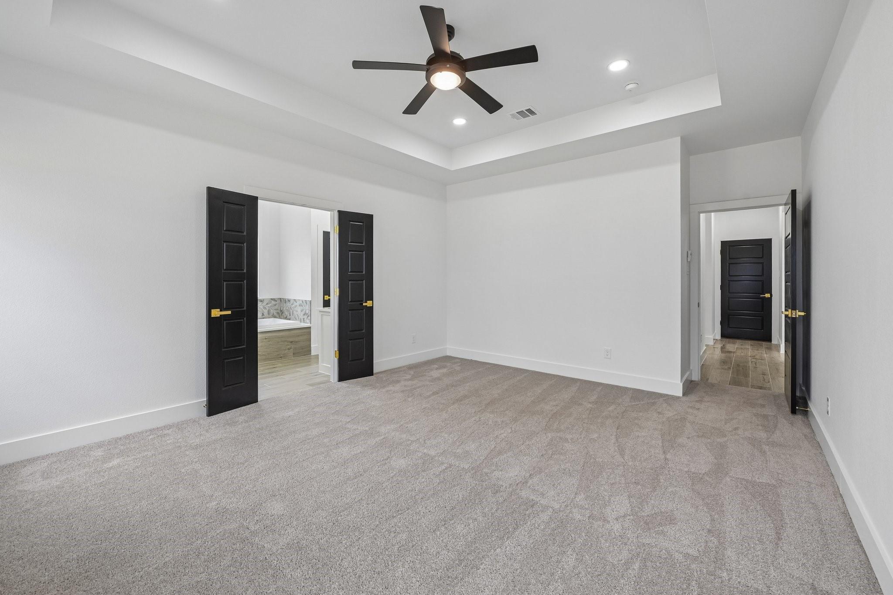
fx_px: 347
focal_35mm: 14
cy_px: 298
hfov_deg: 104.3
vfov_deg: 81.2
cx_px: 446
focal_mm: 14
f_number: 8
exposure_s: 1/30
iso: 400
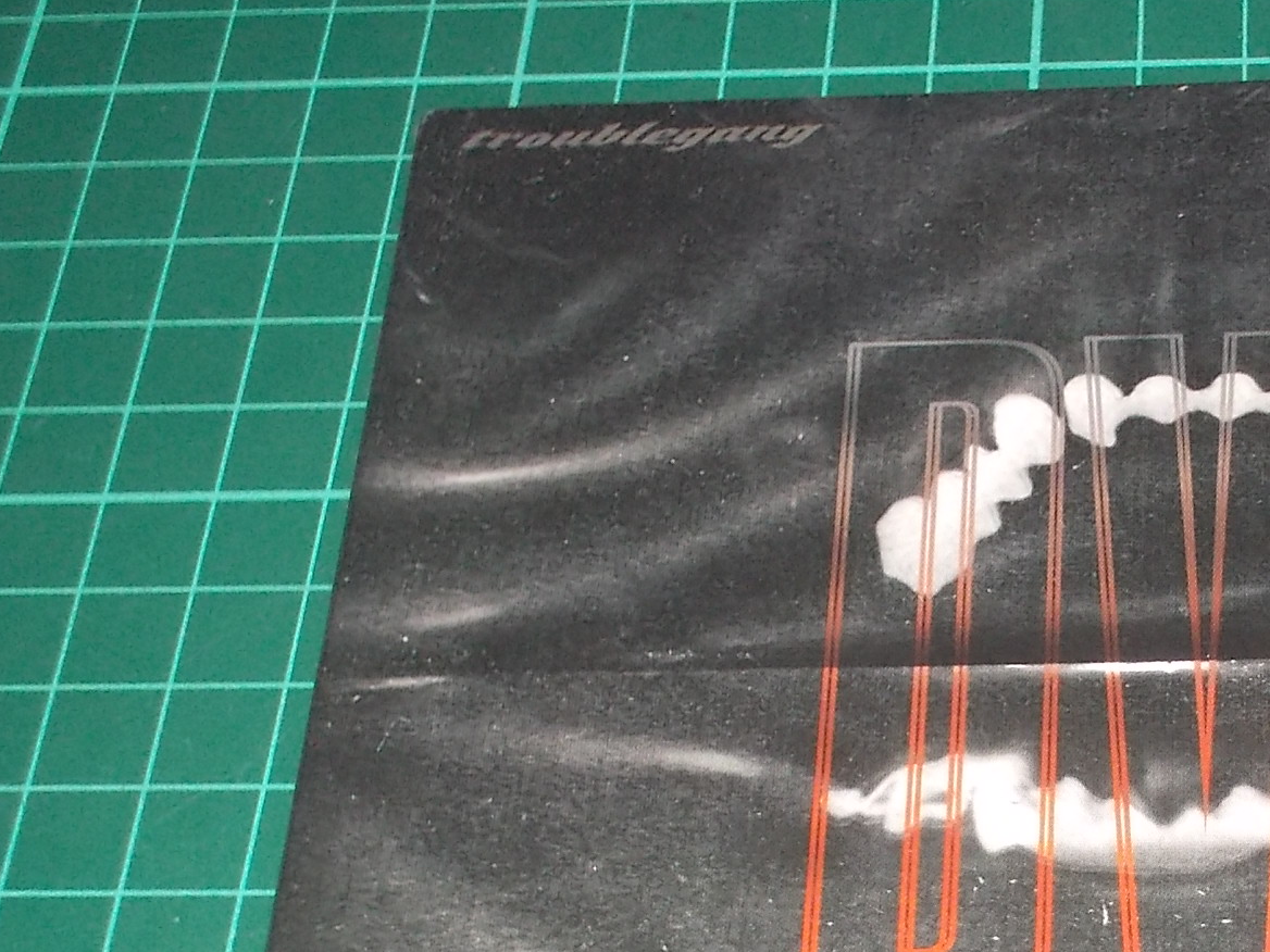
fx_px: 2642
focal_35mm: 72
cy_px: 854
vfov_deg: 20.0
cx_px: 1183
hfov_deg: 26.0
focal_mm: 5.2
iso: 200
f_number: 3.7
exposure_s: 1/30
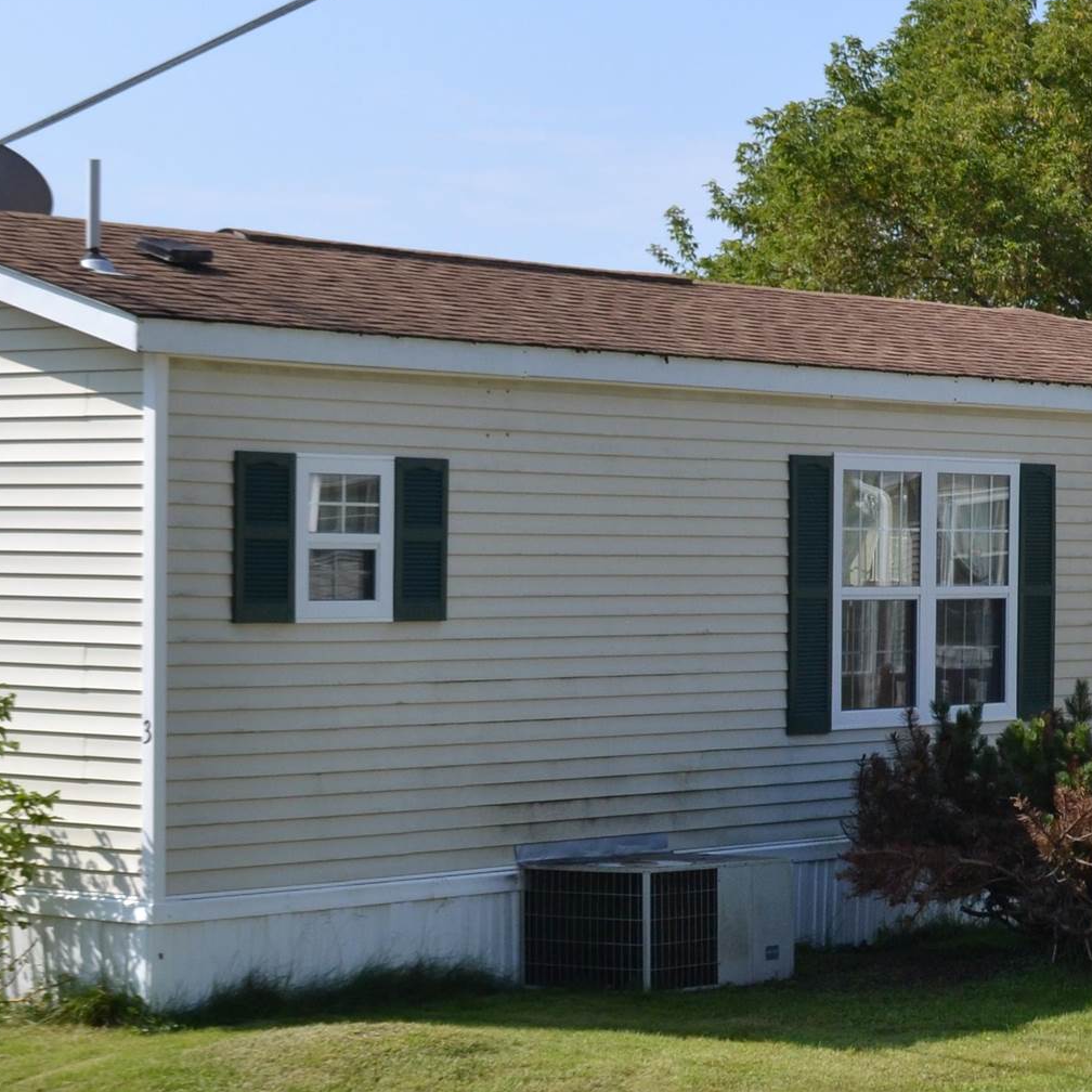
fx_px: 3605
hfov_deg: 17.1
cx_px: 911
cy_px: 642
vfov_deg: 17.2
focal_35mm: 101
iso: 250
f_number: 8
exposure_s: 1/400
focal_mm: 26
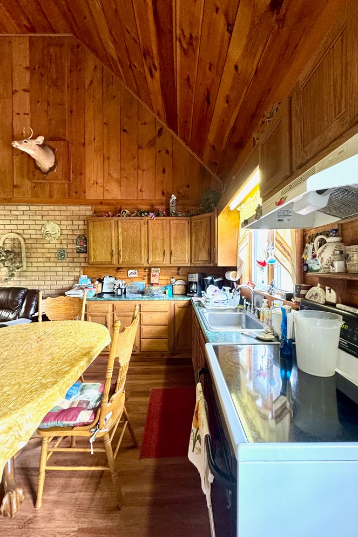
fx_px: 224
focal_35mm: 15
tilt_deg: -0.9
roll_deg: +0.7
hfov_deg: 77.3
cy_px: 273
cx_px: 180
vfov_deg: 100.4
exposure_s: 1/60
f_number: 2.2
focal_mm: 2.22
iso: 400
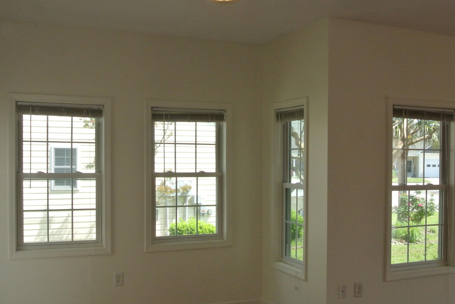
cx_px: 246
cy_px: 178
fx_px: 519
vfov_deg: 32.6
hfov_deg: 47.3
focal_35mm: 41
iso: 400
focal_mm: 10
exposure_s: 1/60
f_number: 11
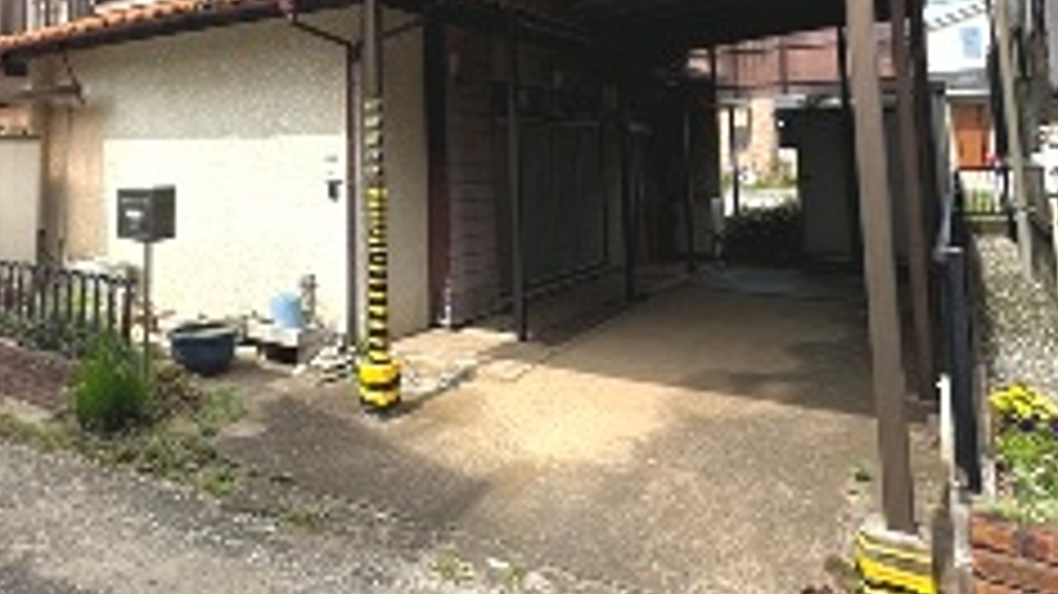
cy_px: 90
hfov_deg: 70.2
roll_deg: -1.7
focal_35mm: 26
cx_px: 369
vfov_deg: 41.7
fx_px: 729
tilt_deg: +5.8
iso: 50
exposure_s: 1/947
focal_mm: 2.22
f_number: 2.2
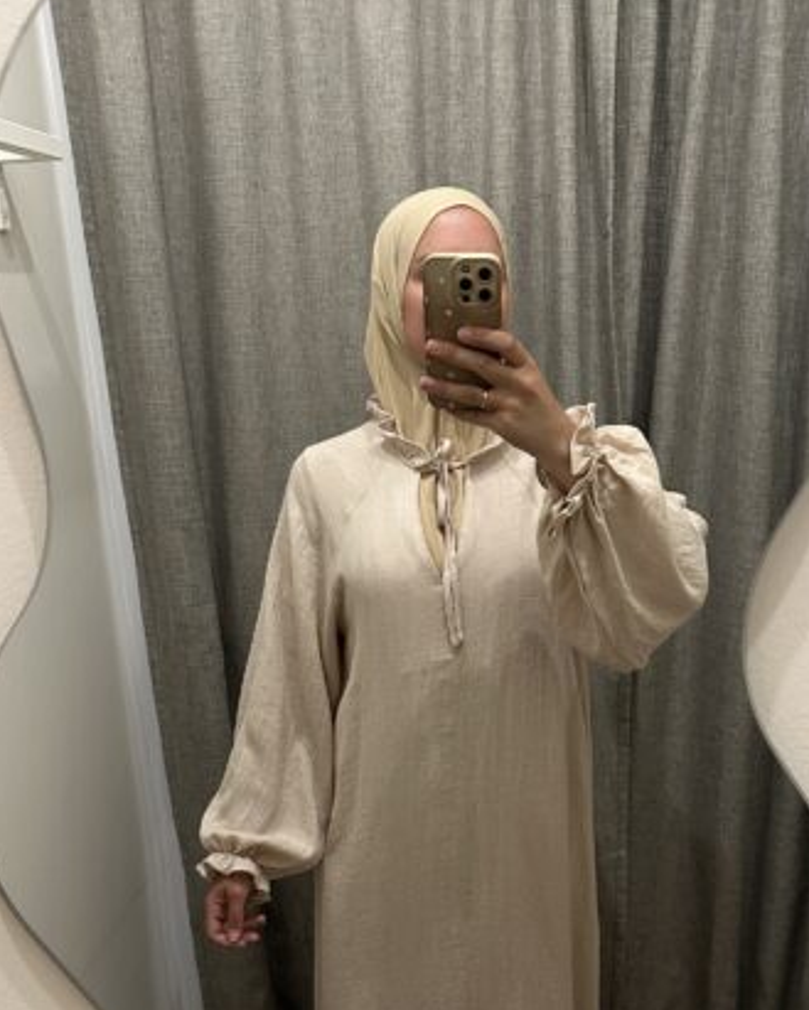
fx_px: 1137
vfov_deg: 46.2
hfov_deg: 39.1
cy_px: 758
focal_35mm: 38
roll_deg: +1.0
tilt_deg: -21.2
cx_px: 445
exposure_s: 1/60
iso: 400
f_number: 1.78
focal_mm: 6.86
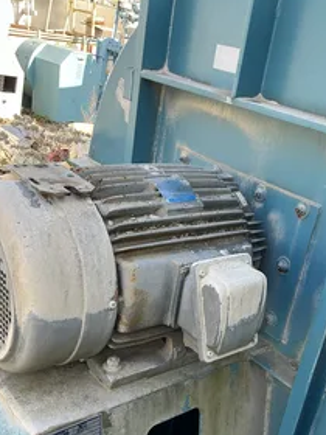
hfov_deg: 35.9
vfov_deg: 46.1
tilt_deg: -26.1
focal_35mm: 40
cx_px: 189
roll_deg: -8.0
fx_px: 502
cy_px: 289
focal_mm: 3
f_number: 1.8
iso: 16
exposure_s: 1/133
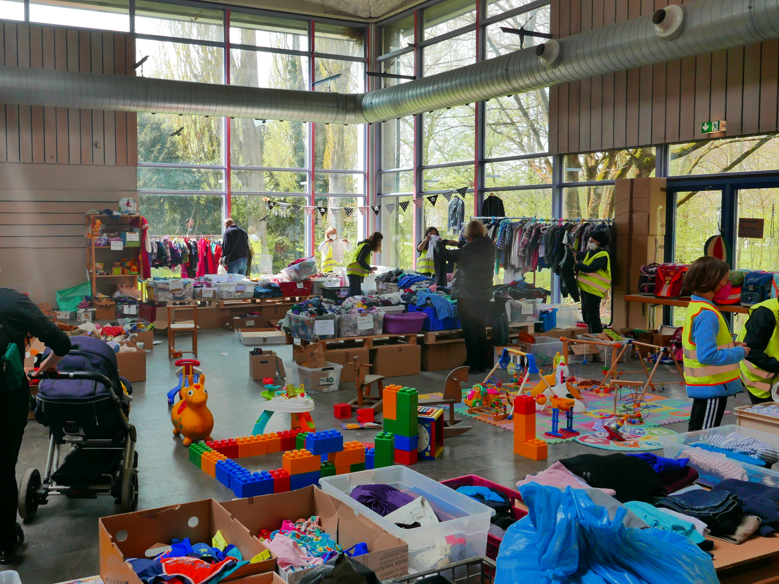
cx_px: 299
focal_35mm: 34
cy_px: 267
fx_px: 765
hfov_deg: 53.4
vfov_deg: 41.8
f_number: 5.6
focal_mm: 12.5
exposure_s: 1/160
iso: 800
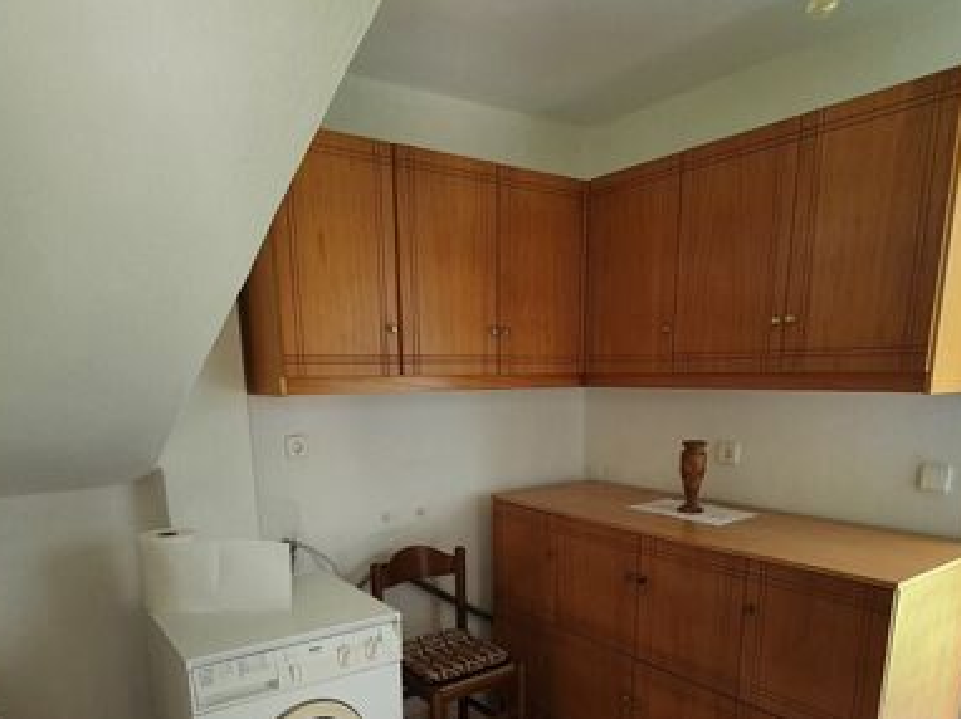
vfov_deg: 54.2
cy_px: 535
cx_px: 492
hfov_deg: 71.6
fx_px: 666
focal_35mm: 24
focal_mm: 1.8
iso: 50
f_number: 2.2
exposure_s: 1/50
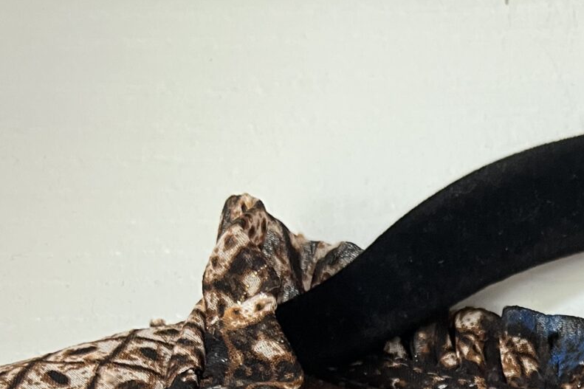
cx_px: 543
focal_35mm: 70
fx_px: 1135
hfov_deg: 27.6
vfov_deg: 17.3
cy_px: 600
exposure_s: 1/60
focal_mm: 5.1
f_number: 1.6
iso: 200
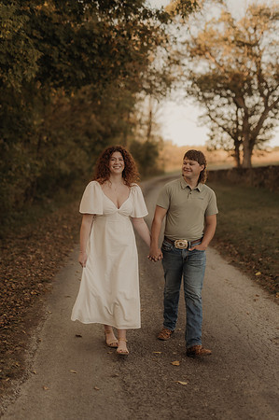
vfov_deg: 39.6
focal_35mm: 50
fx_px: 583
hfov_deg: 26.9
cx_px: 140
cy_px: 210
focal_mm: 50
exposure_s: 1/640
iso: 160
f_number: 2.2
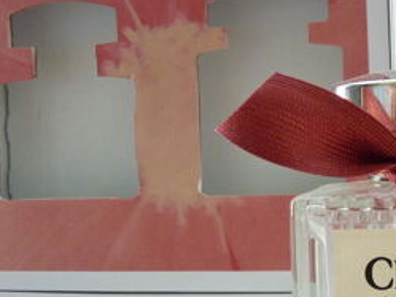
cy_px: 138
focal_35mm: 52
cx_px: 367
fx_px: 595
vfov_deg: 28.0
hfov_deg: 34.4
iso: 400
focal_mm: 4.8
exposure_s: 1/20
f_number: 2.8
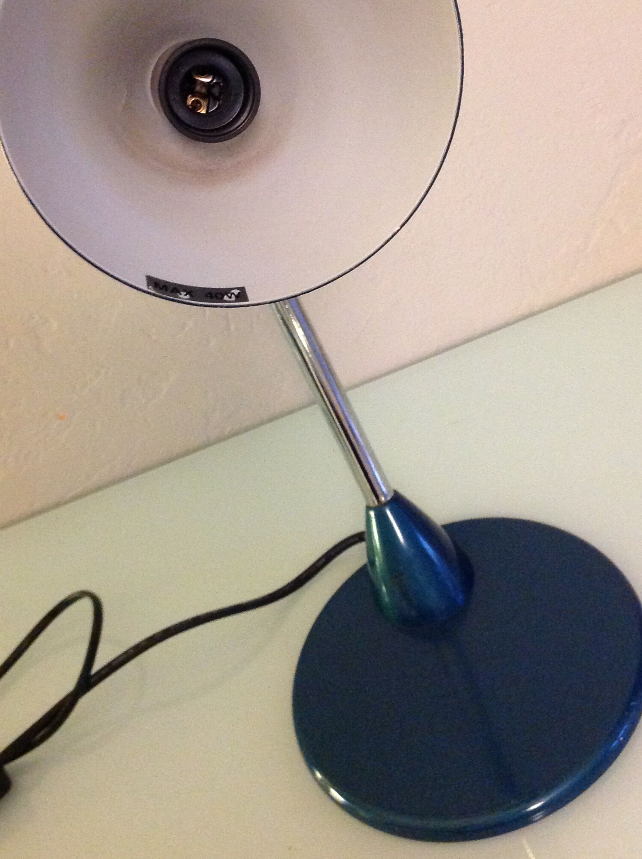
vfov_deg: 41.9
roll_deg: +24.7
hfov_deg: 32.1
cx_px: 359
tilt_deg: -32.1
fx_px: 1116
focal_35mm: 45
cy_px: 330
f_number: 2.4
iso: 500
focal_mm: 4.28
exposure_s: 1/17
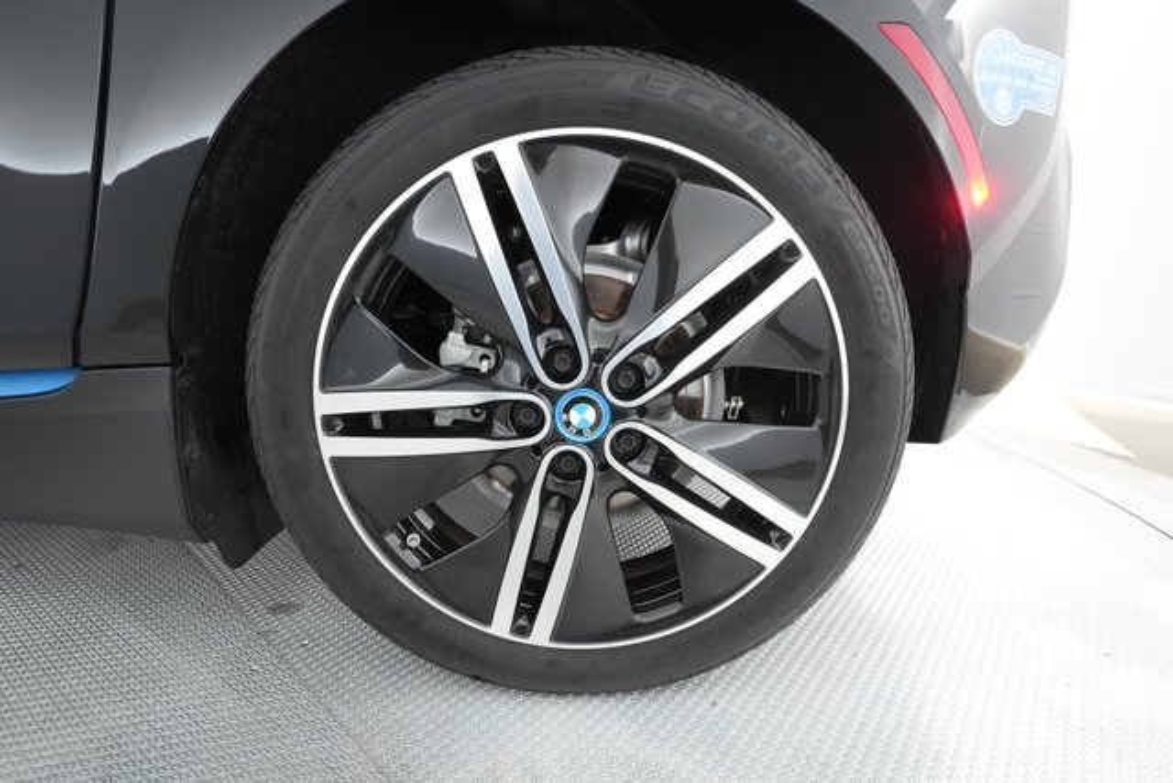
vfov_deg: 70.5
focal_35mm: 17
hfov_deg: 93.3
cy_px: 392
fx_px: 554
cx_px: 586
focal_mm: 17
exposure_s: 1/100
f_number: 5
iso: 8000
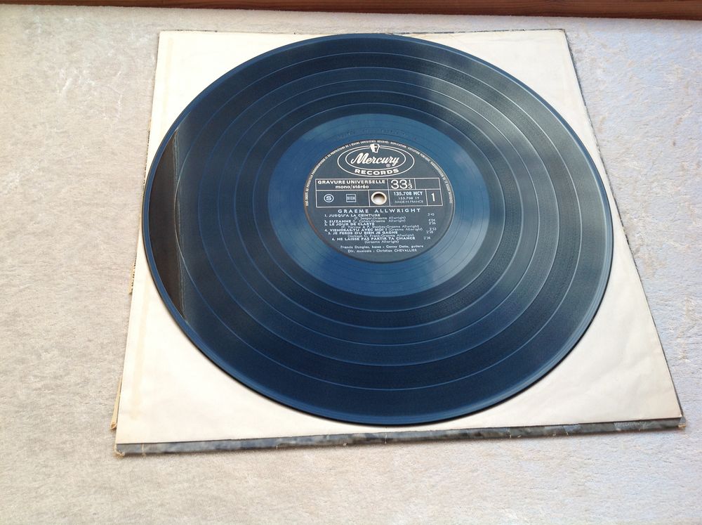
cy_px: 262
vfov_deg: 40.6
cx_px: 351
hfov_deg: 52.7
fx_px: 709
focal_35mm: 35
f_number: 2.4
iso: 64
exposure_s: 1/120
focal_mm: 4.28
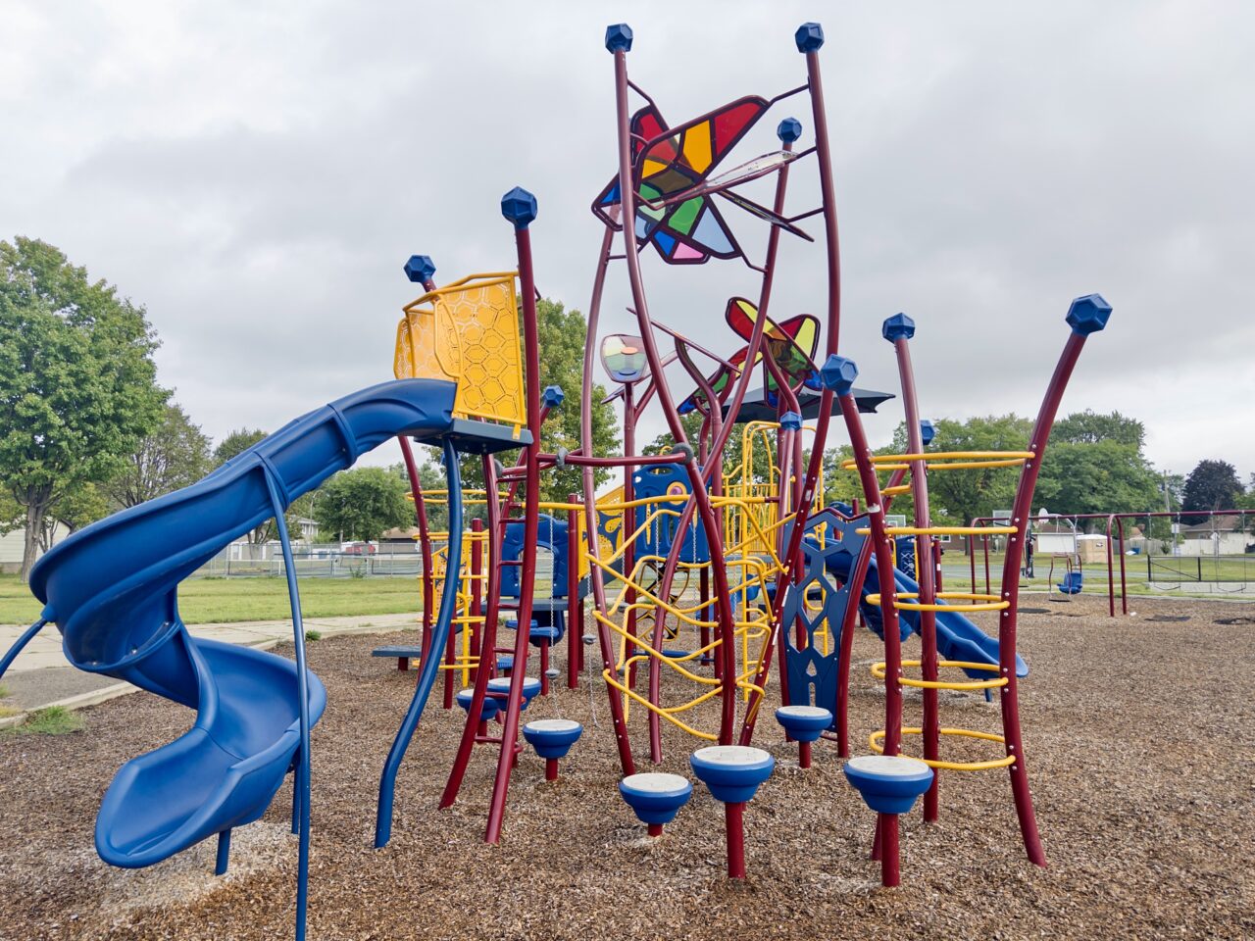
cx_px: 628
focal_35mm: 24
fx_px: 870
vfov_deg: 56.8
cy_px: 470
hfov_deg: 71.6
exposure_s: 1/2212
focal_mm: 6.76
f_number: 1.78
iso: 50
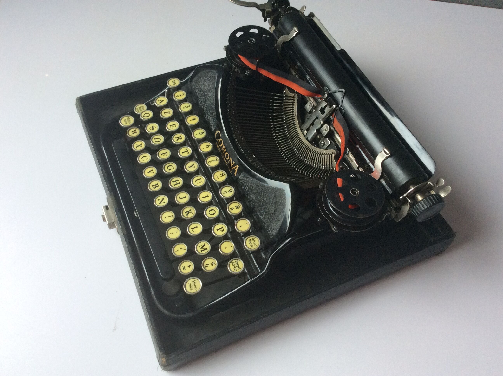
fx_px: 464
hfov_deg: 56.9
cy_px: 188
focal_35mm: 32
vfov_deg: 44.1
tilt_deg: -57.1
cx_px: 252
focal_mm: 3.3
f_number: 2.4
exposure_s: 1/25
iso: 80
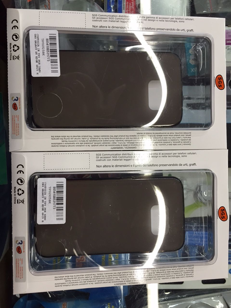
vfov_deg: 61.7
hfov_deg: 48.2
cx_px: 116
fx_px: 258
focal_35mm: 29
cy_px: 154
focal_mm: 4.15
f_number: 2.2
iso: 64
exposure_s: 1/33
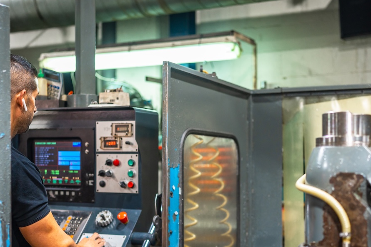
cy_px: 202
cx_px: 189
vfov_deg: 22.6
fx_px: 608
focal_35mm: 59
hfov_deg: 33.9
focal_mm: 35
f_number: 1.6
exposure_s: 1/320
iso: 400
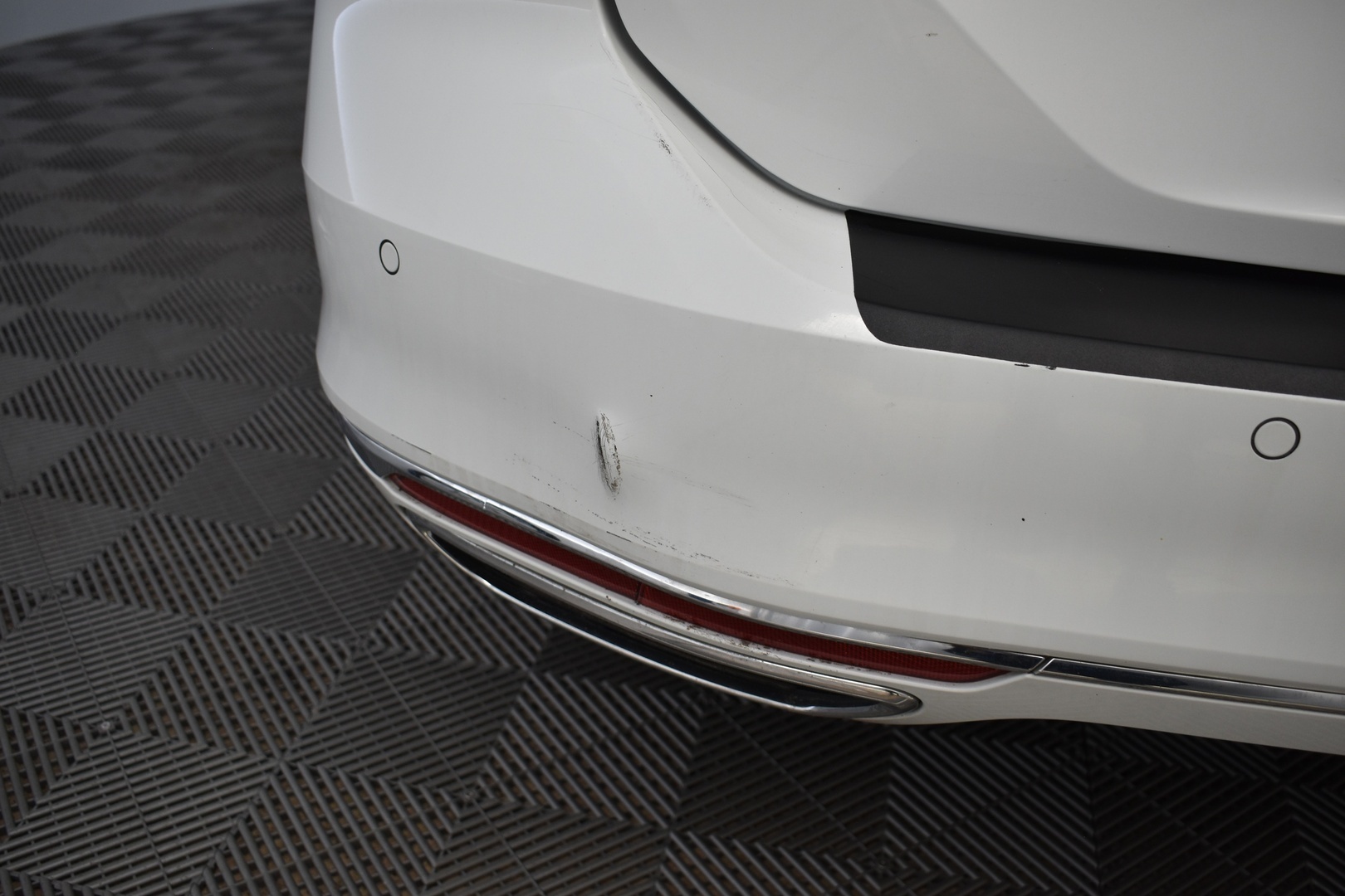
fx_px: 1289
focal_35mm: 34
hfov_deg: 55.1
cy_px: 448
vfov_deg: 38.4
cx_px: 672
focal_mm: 23
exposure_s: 1/50
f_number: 3.8
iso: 400
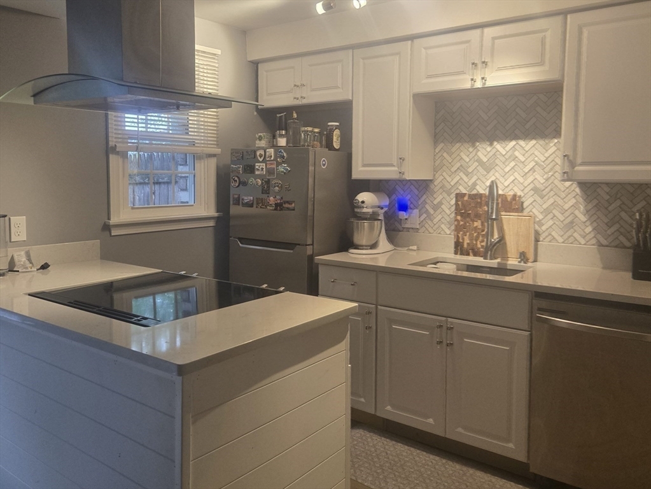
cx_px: 326
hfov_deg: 73.9
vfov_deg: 58.9
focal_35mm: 23
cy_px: 244
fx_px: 433
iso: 125
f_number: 1.8
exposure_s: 1/120
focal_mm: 5.4
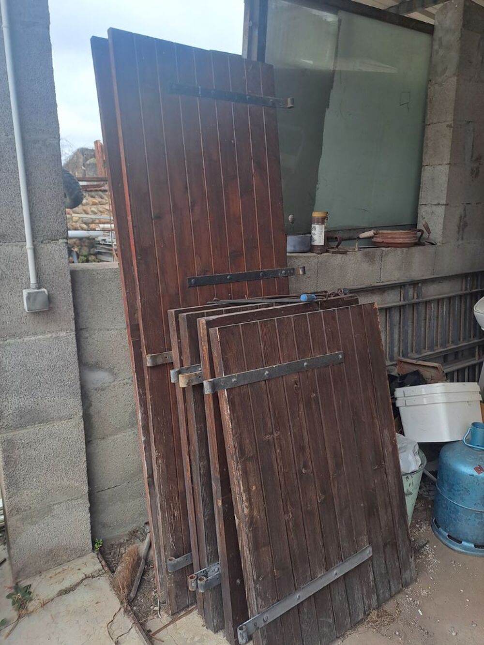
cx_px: 242
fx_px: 466
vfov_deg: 69.4
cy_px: 322
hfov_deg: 54.9
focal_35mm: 25
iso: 50
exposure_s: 1/60
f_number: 1.8
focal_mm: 4.65
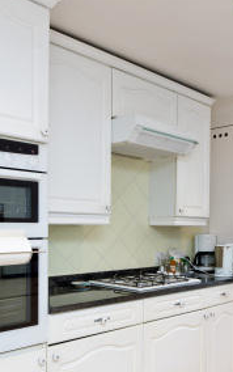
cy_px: 234
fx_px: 406
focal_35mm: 40
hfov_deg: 31.2
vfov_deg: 48.7
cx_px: 186
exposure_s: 1/15
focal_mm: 18
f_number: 6.7
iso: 200
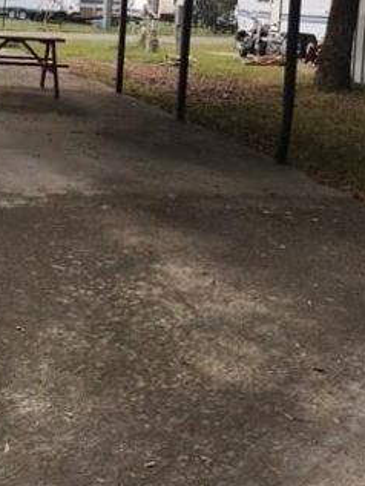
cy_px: 56
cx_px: 141
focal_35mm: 61
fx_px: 857
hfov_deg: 24.0
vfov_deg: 30.4
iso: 25
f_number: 2.2
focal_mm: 4.15
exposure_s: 1/218
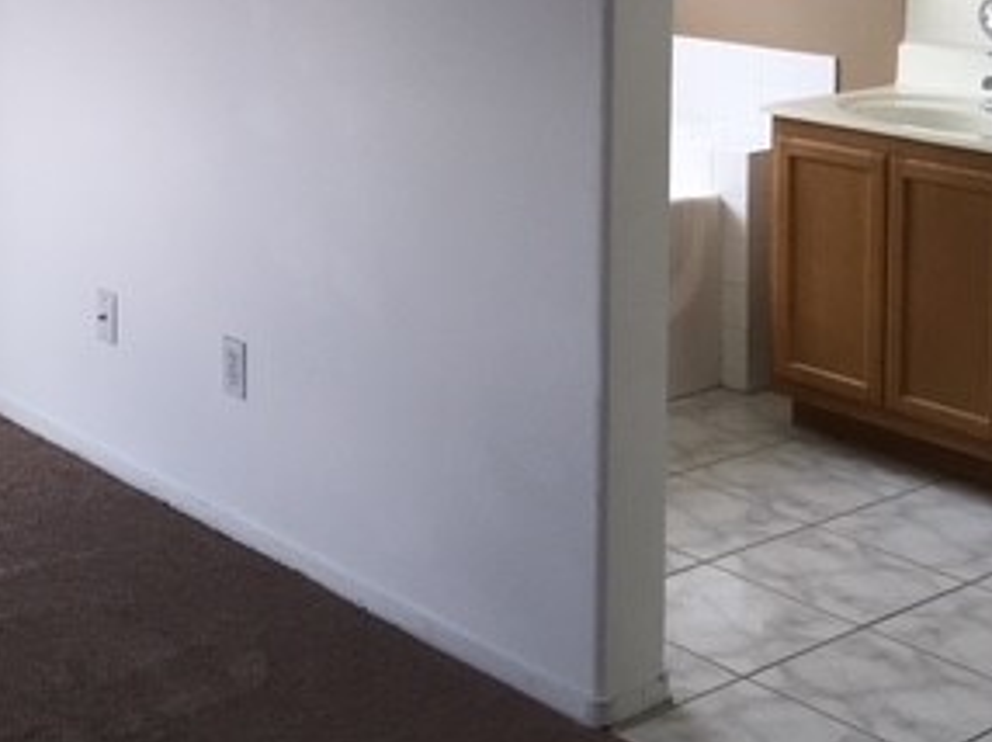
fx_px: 1861
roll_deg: -0.4
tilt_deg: -3.9
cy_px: -59
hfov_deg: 28.6
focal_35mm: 65
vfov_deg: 21.5
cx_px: 80
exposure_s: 1/120
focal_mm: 4.15
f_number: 2.2
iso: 50
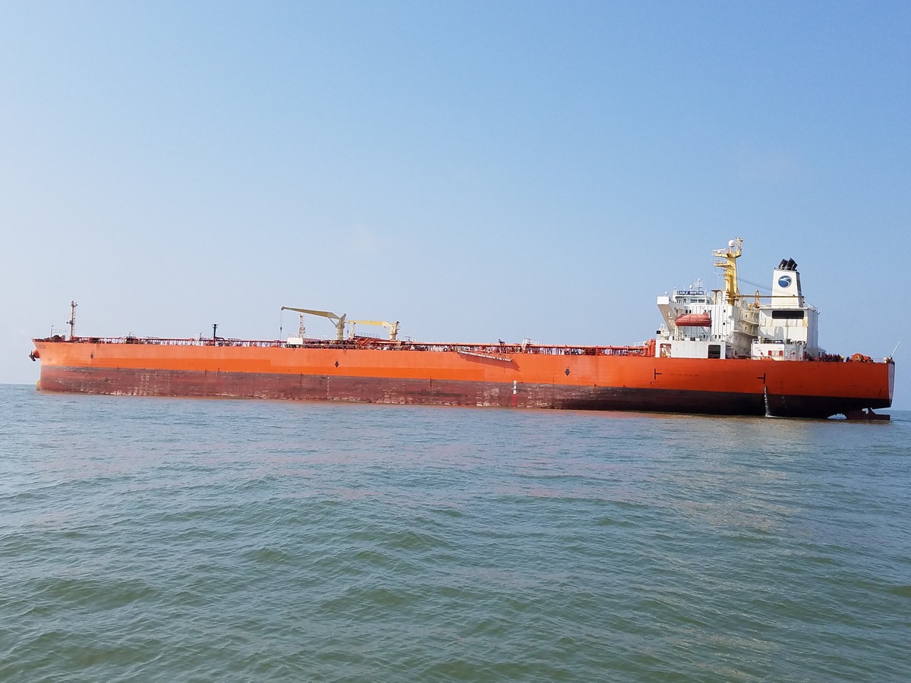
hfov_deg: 67.3
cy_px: 342
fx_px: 684
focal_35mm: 26
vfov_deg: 53.1
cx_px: 456
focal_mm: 4.2
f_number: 1.7
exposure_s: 1/2976
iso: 50
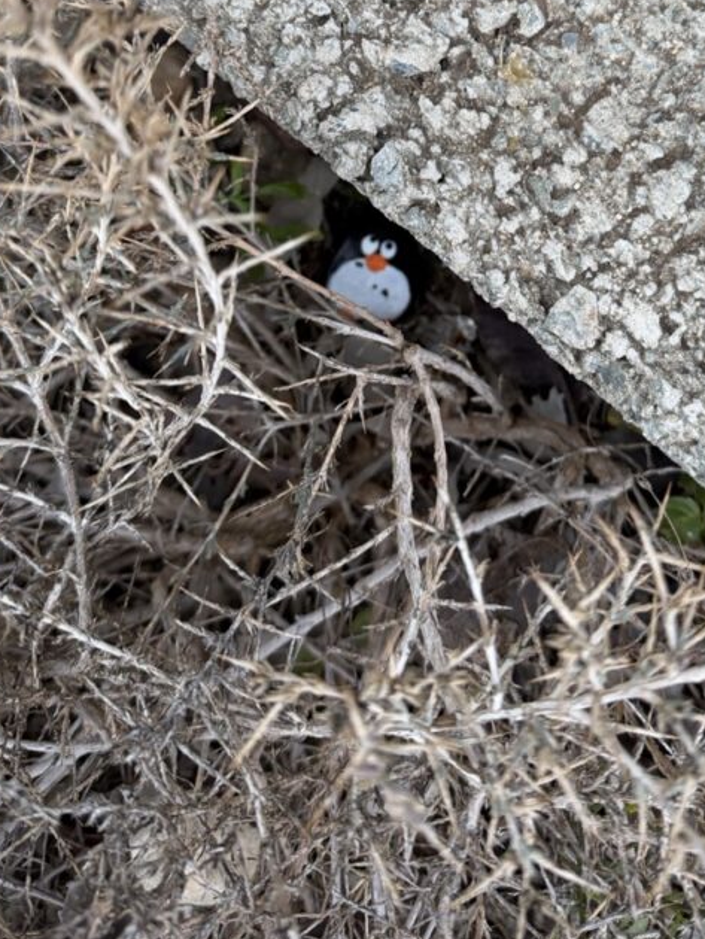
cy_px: 183
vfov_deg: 45.4
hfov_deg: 36.5
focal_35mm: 39
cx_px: 456
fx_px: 1058
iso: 160
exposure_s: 1/121
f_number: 1.78
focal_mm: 6.76
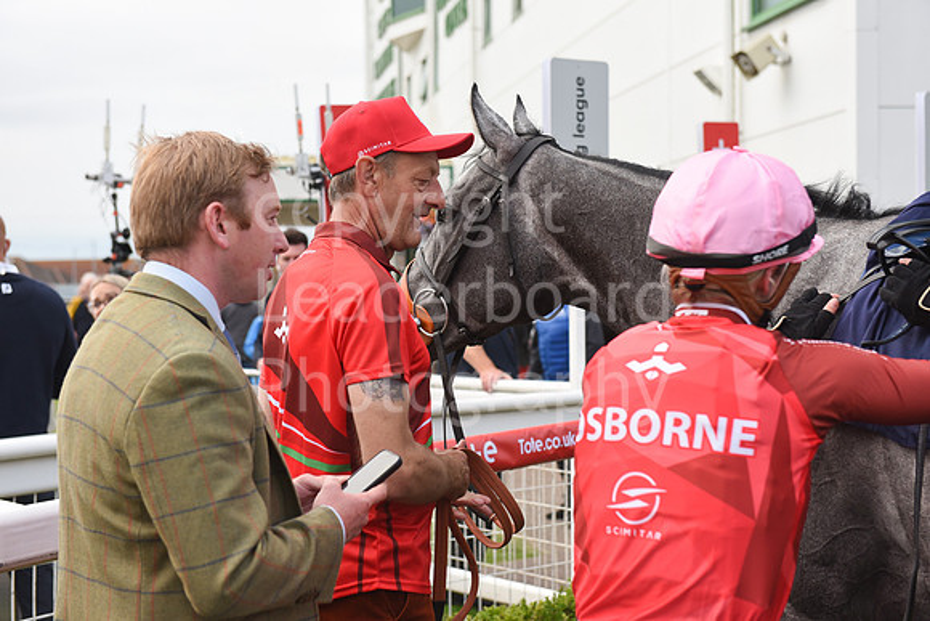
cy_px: 310
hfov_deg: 32.4
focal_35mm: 62
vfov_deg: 21.9
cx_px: 465
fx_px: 1602
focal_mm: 62
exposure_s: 1/1250
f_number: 5
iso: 1000
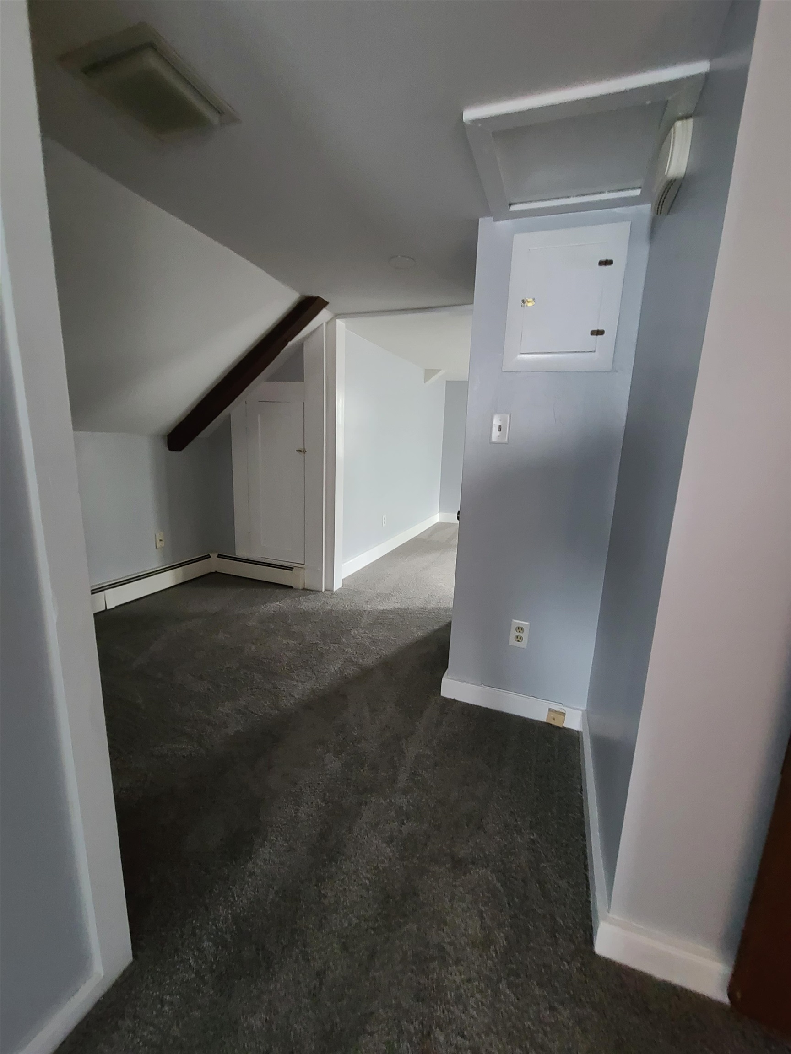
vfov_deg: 106.2
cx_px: 396
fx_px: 396
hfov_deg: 89.9
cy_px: 527
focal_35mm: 13
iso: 1000
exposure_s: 1/24
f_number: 2.2
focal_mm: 2.2
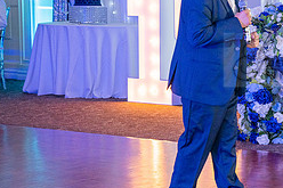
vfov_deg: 8.4
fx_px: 1288
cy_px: 60
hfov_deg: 12.3
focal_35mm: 164
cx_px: 323
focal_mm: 70
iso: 1000
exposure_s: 1/200
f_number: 4.5
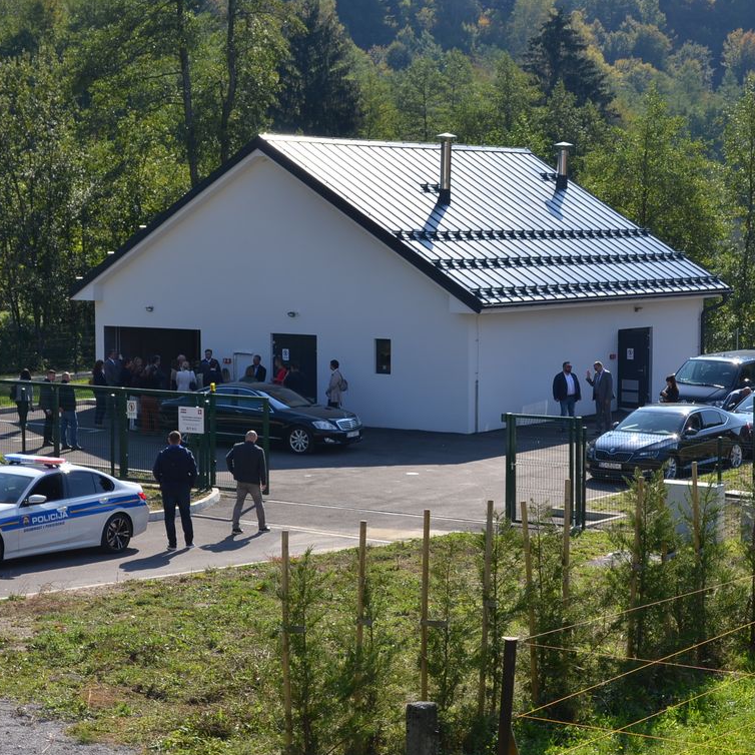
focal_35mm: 81
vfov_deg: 21.4
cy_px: 362
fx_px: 1999
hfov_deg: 21.4
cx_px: 379
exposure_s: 1/250
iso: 100
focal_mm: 40
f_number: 8
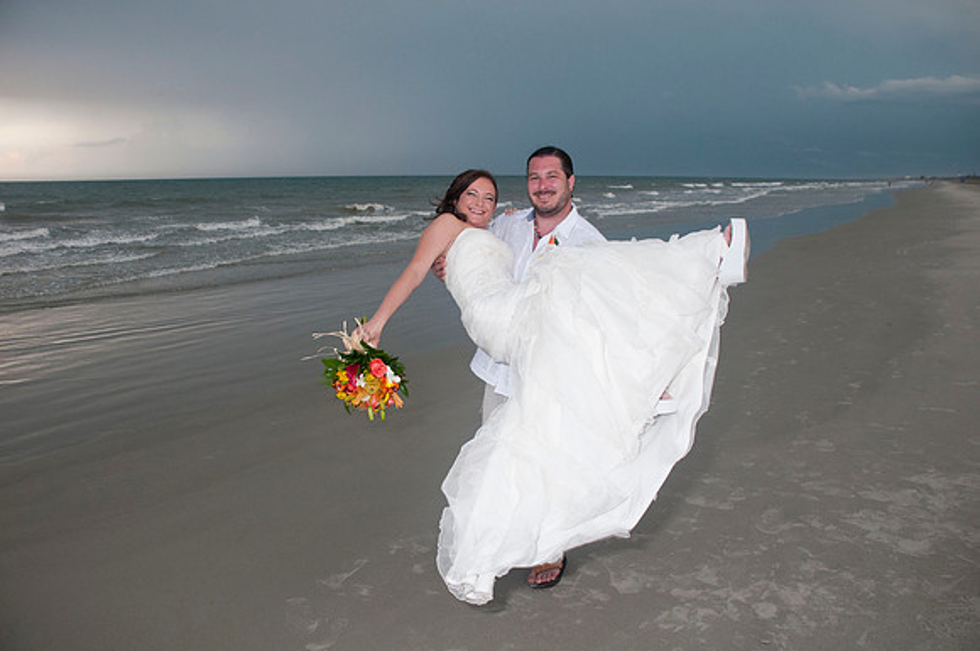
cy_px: 326
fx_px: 734
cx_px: 490
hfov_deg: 67.5
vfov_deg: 47.8
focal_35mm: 27
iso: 400
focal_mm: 18
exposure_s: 1/125
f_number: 5.6
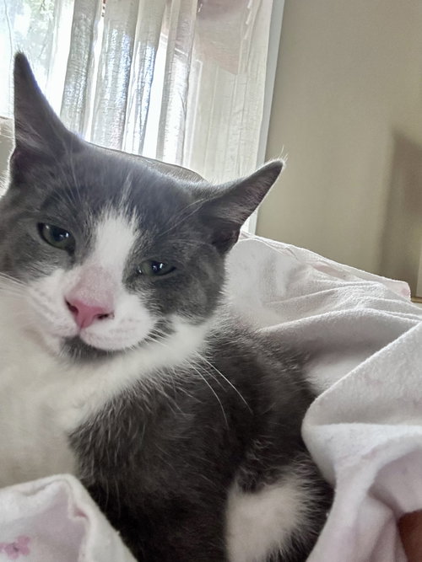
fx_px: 488
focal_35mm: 30
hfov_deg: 46.8
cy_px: 281
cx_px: 211
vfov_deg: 60.0
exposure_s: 1/40
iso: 250
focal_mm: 2.69
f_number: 1.9
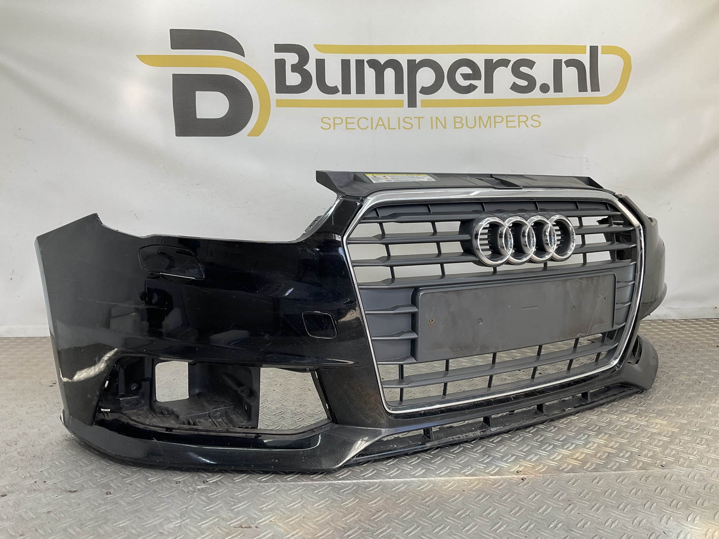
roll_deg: -0.6
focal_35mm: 29
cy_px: 270
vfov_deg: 48.2
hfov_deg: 61.7
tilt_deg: -6.9
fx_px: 602
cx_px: 360
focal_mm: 3
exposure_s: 1/152
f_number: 1.8
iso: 16
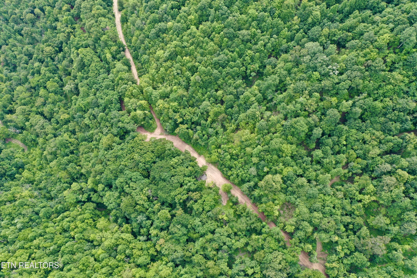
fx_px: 324
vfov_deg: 46.4
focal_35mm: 28
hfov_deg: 65.5
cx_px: 208
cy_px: 139
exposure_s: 1/100
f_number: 3.5
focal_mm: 10.26
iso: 100
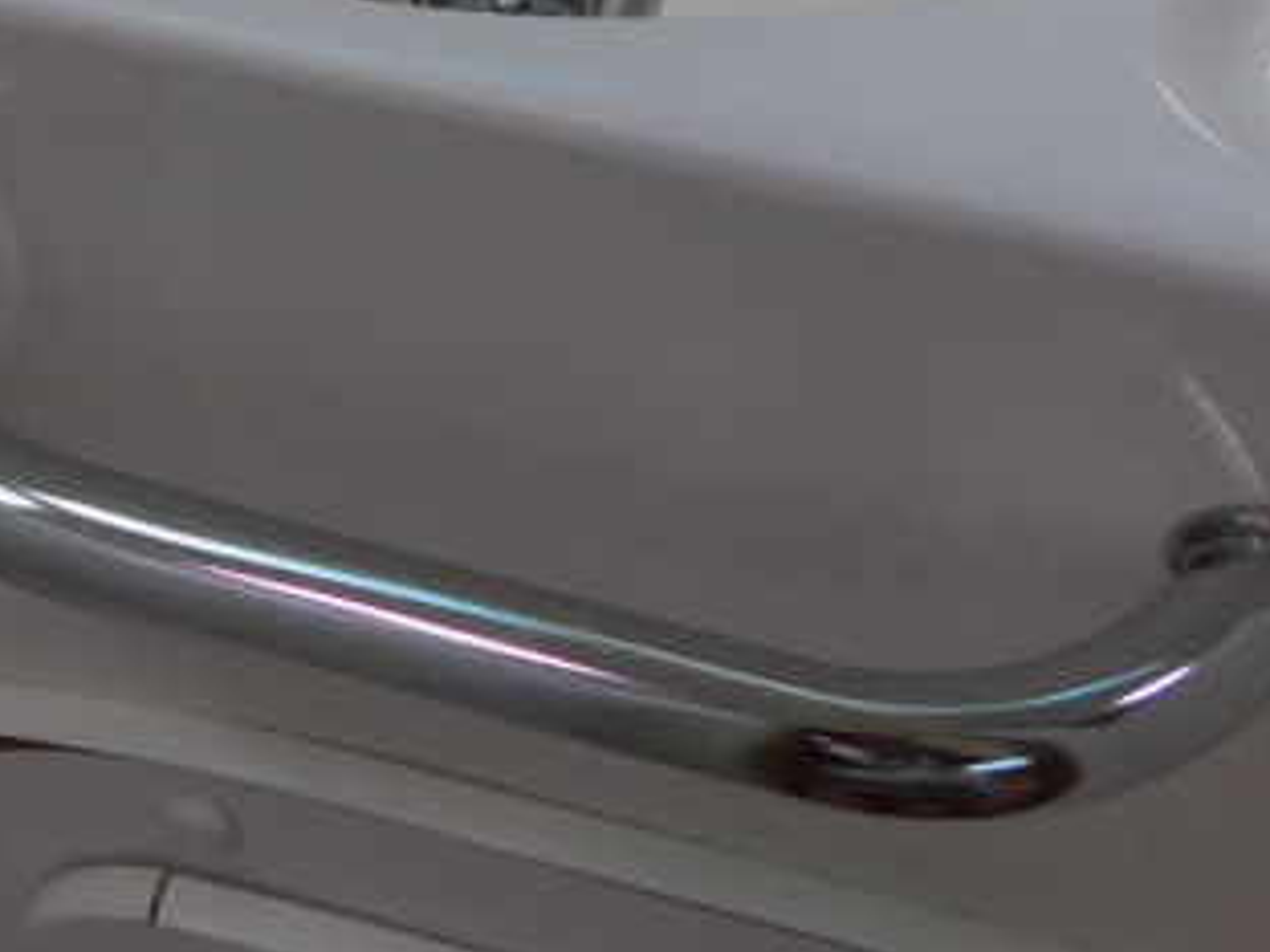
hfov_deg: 25.0
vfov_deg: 18.1
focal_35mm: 77
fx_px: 2825
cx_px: 309
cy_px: -228
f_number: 3.2
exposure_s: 1/60
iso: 125
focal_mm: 5.3
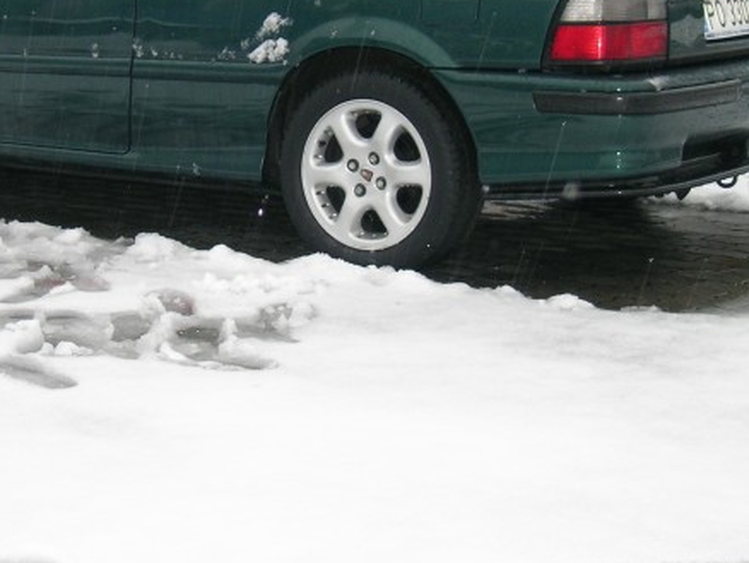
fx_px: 1819
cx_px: 258
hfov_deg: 23.2
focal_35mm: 84
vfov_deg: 17.4
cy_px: 108
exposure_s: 1/34.2
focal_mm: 9.5
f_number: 3.3
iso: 71
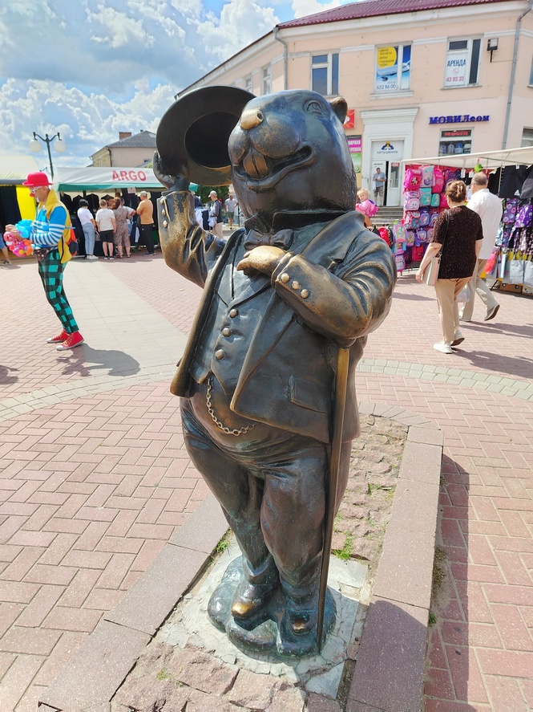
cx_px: 266
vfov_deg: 71.6
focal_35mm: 24
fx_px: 493
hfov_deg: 56.8
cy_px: 356
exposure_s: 1/536
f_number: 1.75
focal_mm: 5.25
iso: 100
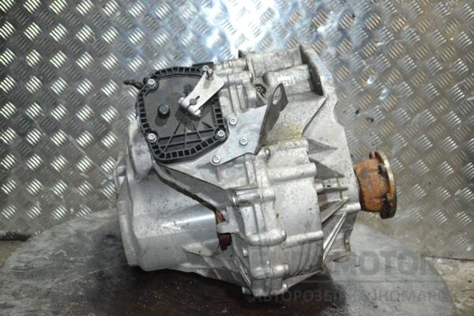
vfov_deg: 26.5
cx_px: 237
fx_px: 671
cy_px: 158
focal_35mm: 51
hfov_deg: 38.9
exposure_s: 1/60
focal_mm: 34
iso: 1600
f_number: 5
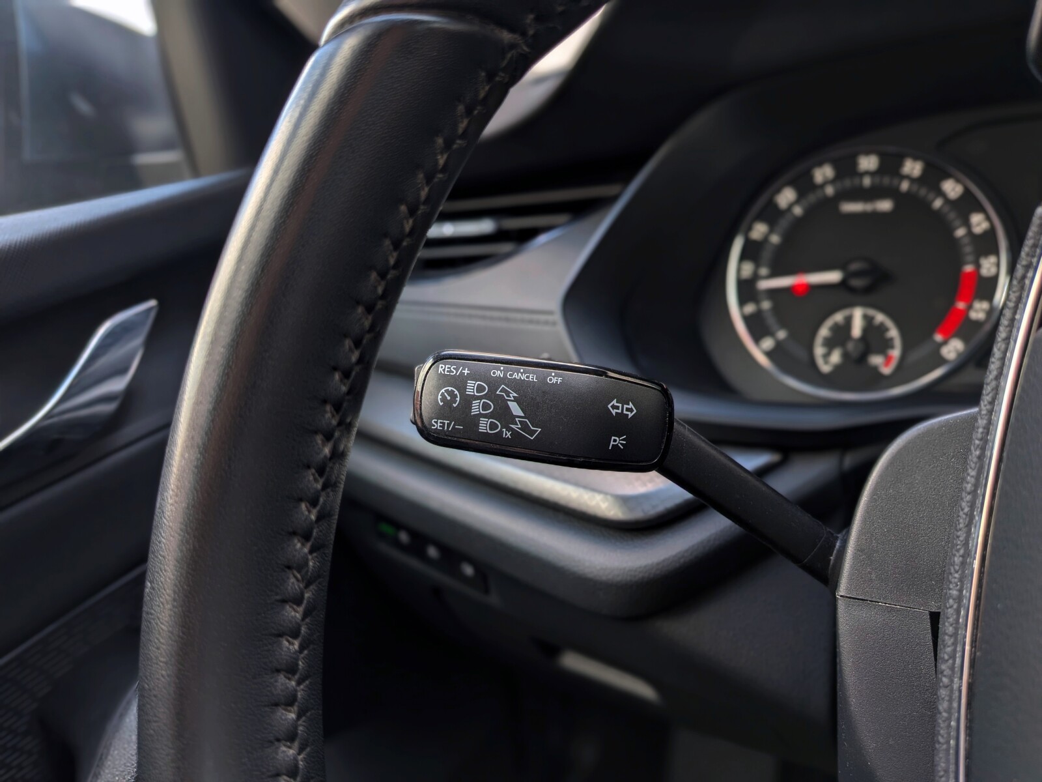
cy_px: 391
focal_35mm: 24
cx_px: 521
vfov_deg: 56.8
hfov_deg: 71.6
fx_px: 722
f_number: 1.7
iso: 30
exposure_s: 1/103
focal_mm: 4.53
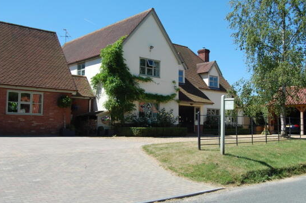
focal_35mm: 40
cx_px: 179
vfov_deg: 33.4
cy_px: 100
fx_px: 340
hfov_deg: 48.3
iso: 200
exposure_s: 1/250
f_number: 8
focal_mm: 22
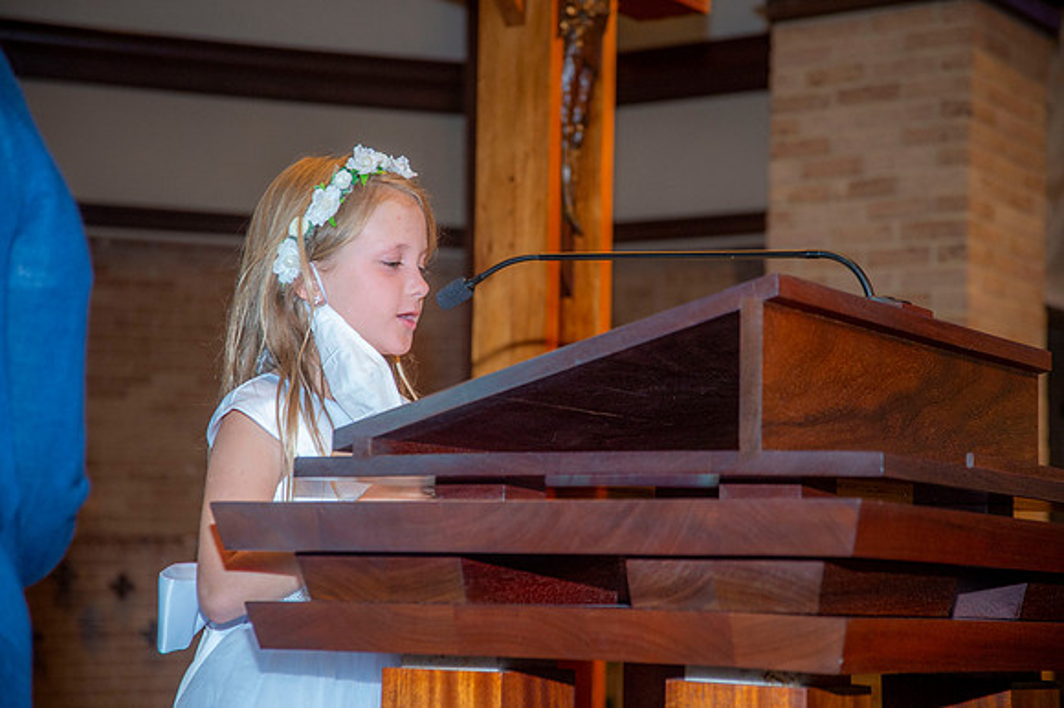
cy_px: 354
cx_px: 532
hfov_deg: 23.9
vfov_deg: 16.1
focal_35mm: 85
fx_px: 2511
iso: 1600
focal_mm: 85
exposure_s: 1/200
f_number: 5.6
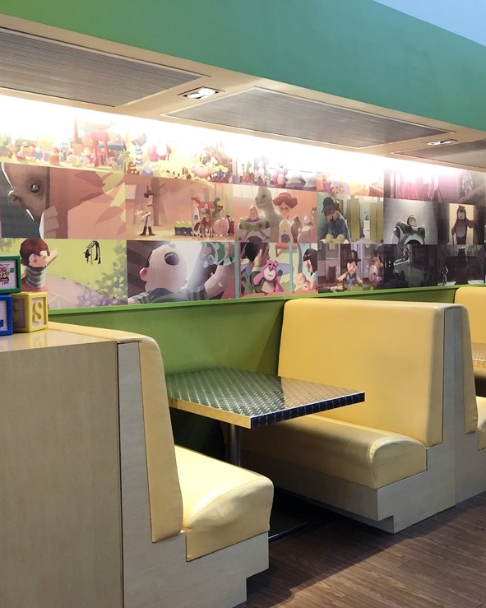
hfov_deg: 39.5
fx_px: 665
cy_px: 304
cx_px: 333
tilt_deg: -4.9
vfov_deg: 49.1
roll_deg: +0.6
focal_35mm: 37
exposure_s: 1/17
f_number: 1.8
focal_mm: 3.99
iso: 100
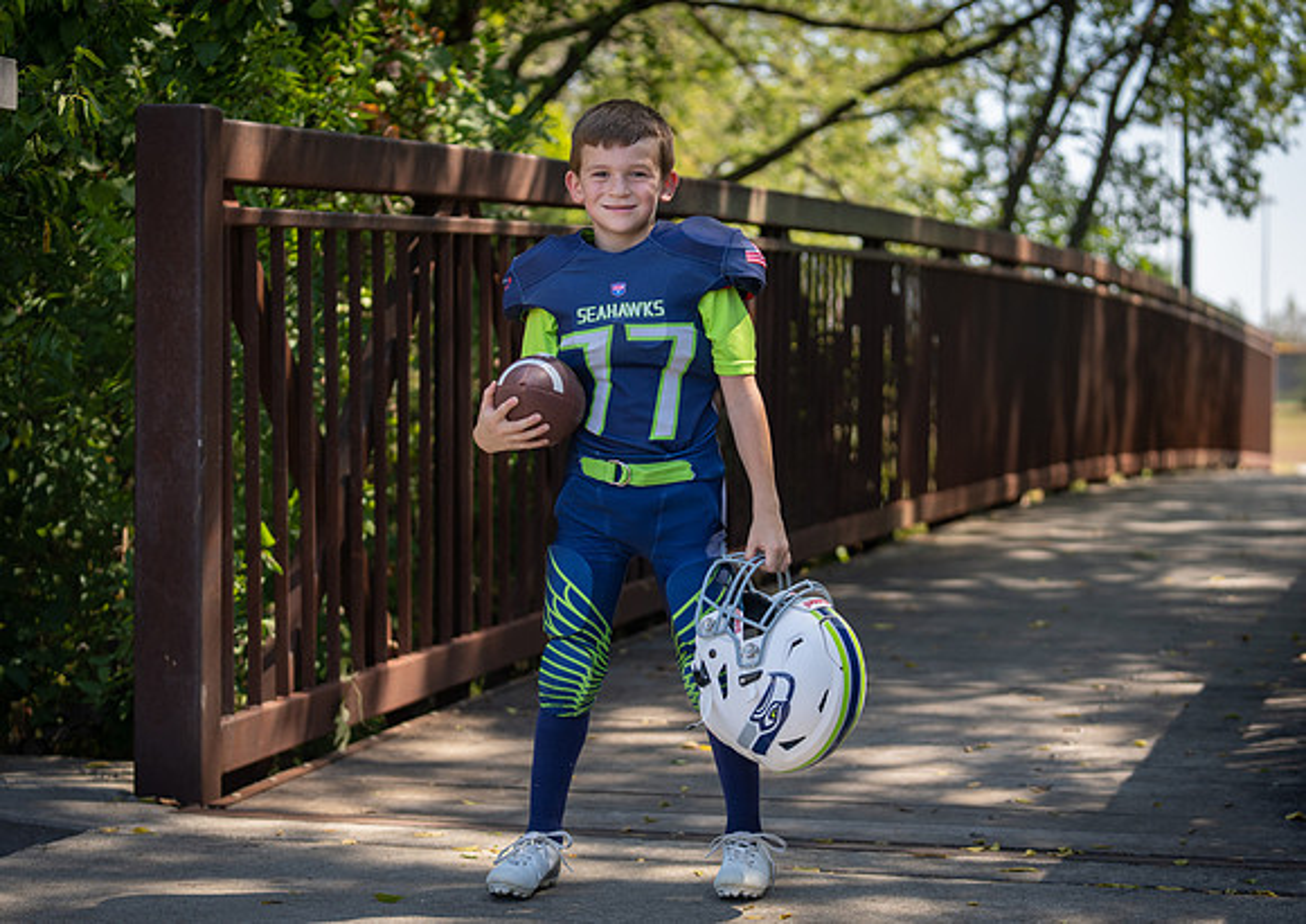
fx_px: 2848
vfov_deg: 18.4
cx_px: 676
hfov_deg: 25.8
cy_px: 489
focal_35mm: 77
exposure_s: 1/400
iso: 100
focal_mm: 70
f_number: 2.8
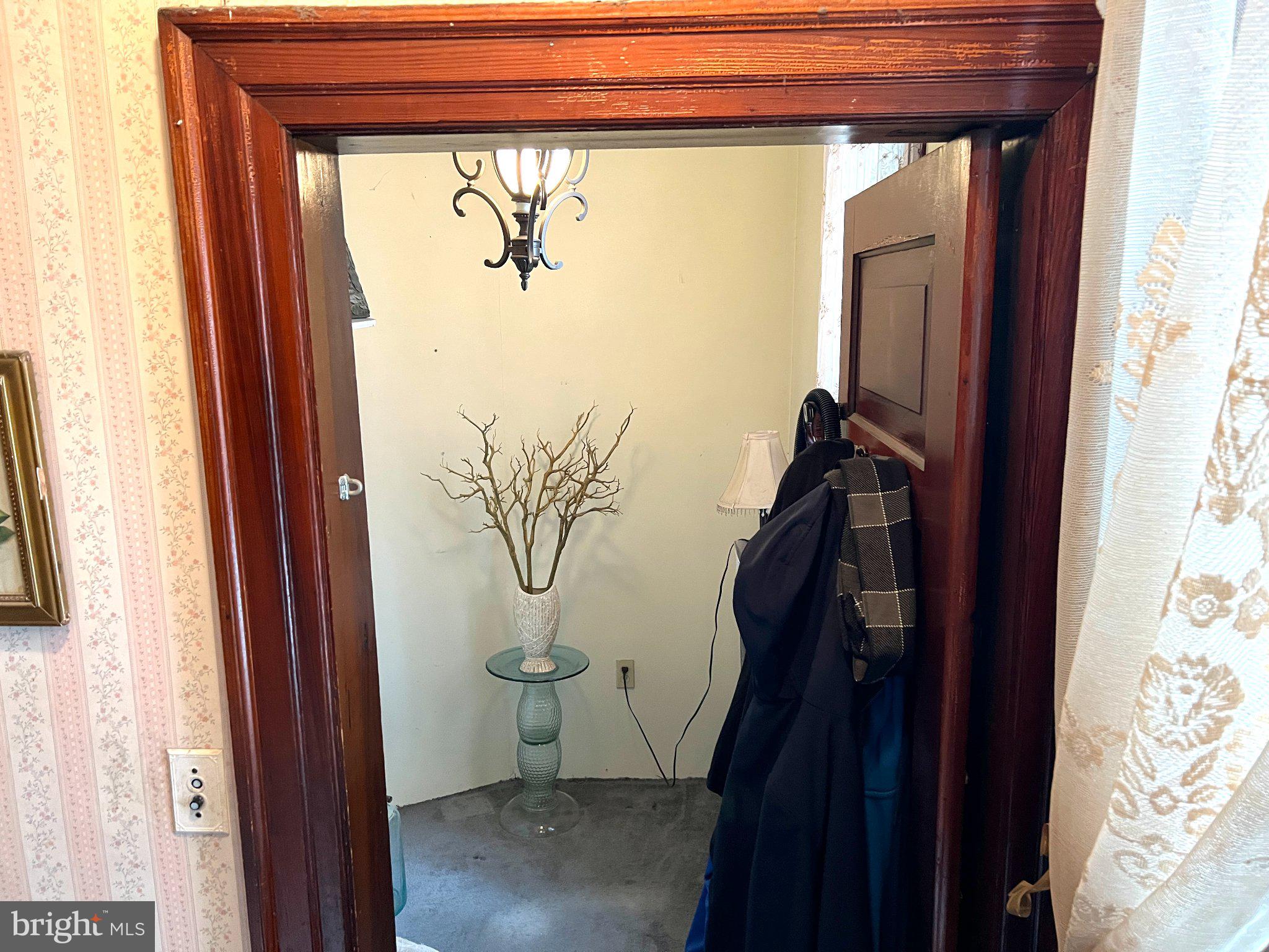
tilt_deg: -11.6
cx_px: 634
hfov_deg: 67.3
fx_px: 953
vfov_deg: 53.1
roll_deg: +0.5
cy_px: 476
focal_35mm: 26
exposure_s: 1/60
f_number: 1.5
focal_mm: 5.7
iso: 400
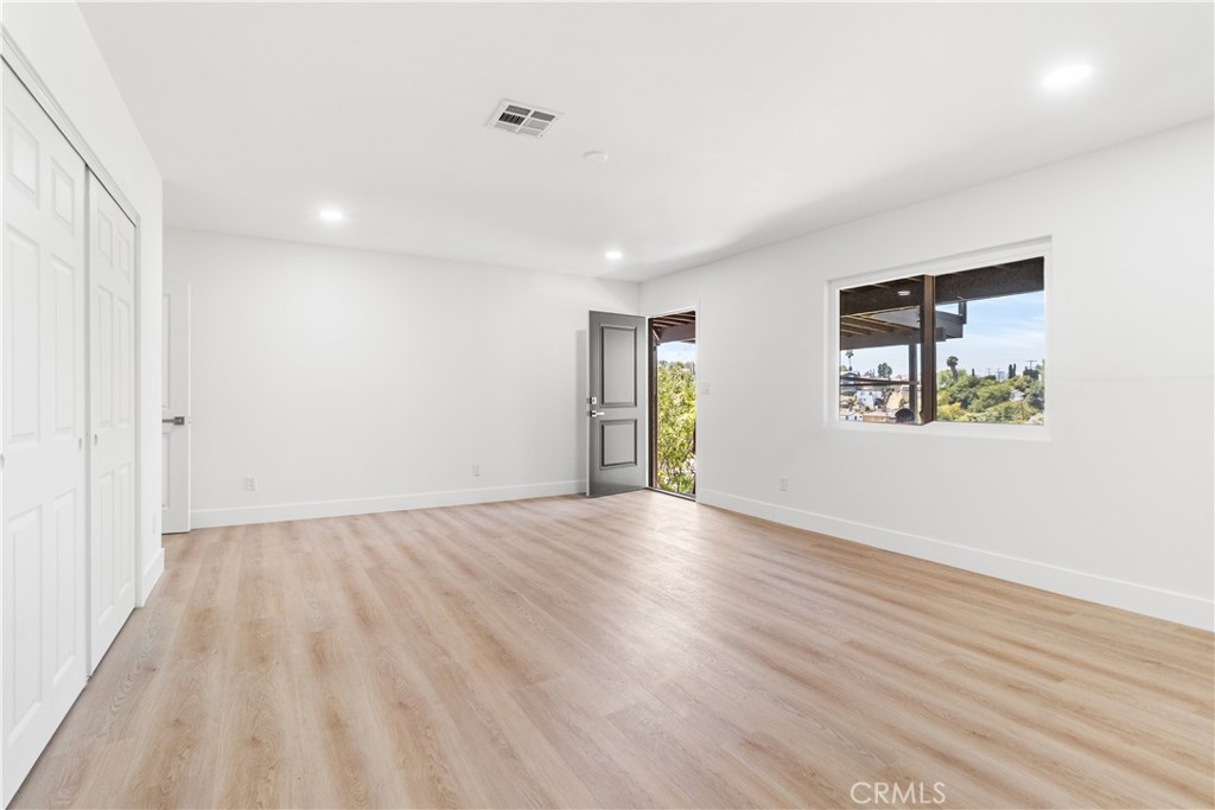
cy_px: 405
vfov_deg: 77.3
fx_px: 506
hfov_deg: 100.4
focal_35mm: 15
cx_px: 608
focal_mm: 10
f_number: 8
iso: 800
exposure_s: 1/400
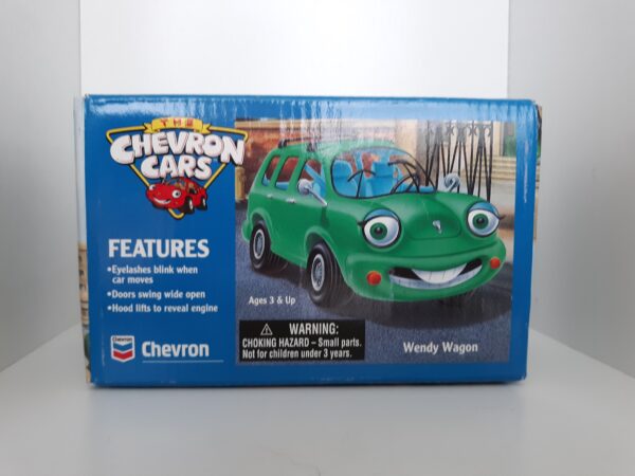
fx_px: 514
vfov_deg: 49.7
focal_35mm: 28
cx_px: 318
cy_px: 238
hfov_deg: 63.4
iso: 50
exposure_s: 1/40
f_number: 1.7
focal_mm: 3.7
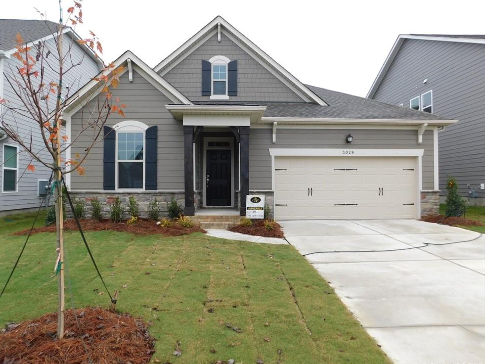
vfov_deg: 56.8
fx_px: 336
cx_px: 233
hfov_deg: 71.6
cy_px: 181
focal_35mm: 24
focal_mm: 4
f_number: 3
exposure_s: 1/160
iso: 125
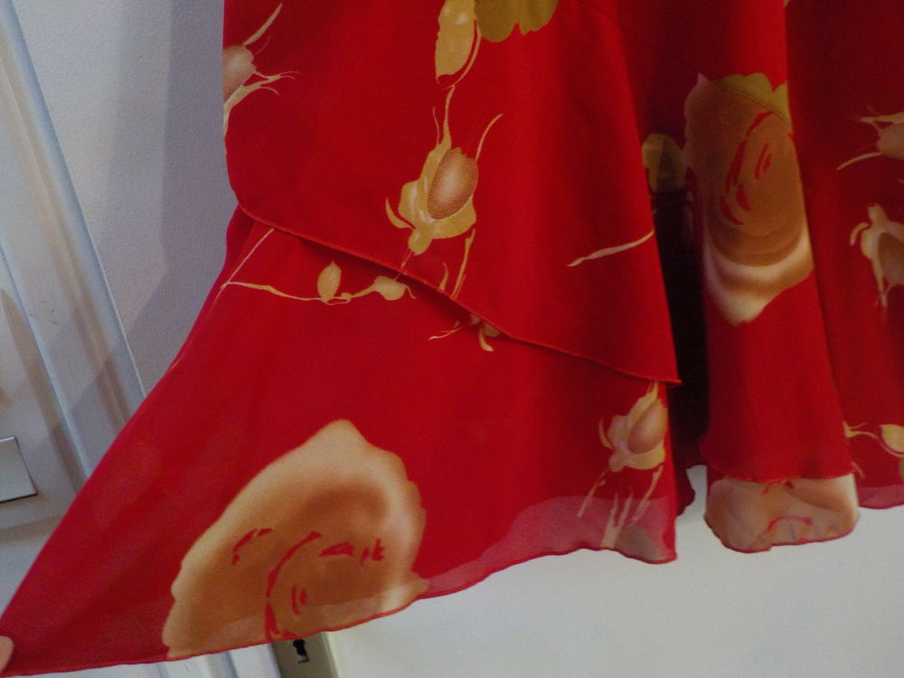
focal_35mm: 30
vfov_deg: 46.8
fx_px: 783
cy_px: 339
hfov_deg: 60.0
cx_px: 452
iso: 400
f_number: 3.3
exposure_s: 1/25
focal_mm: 4.1
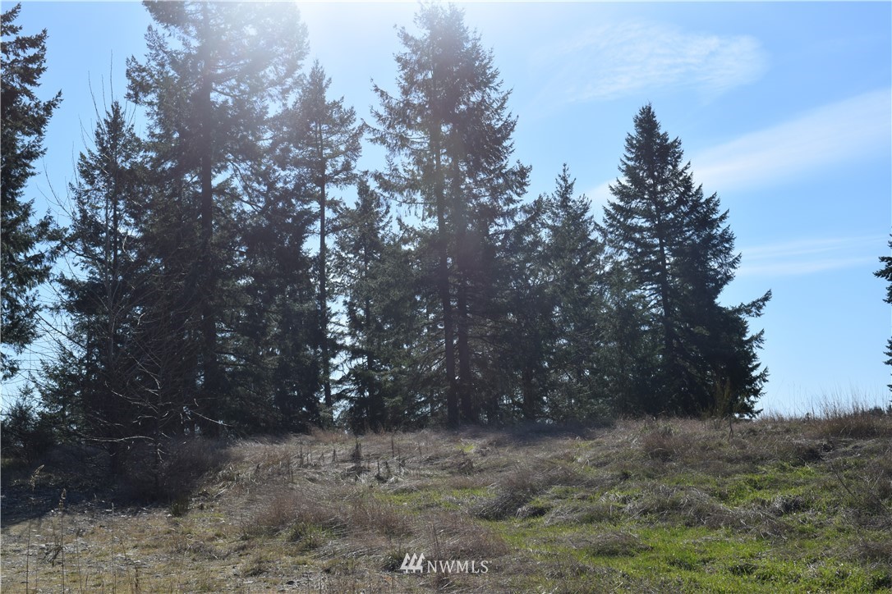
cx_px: 446
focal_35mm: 44
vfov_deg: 30.8
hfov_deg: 45.0
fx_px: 1078
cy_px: 297
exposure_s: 1/500
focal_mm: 29
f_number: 11
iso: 200
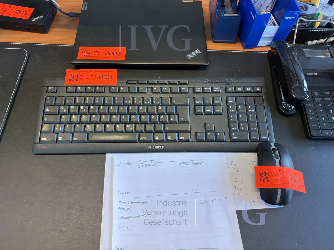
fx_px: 251
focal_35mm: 26
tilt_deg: -62.5
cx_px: 167
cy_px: 125
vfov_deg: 53.1
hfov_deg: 67.3
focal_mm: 5.96
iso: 125
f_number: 1.6
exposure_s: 1/100
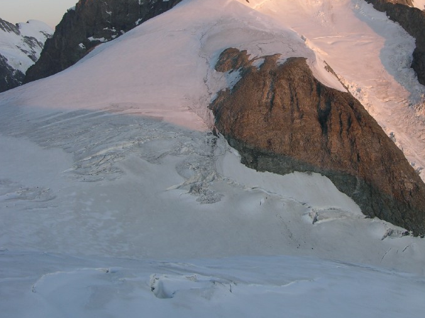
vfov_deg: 27.3
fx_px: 651
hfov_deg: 35.9
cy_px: 92
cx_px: 270
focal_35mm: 53
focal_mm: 8.9
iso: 50
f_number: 3.5
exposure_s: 1/64.3
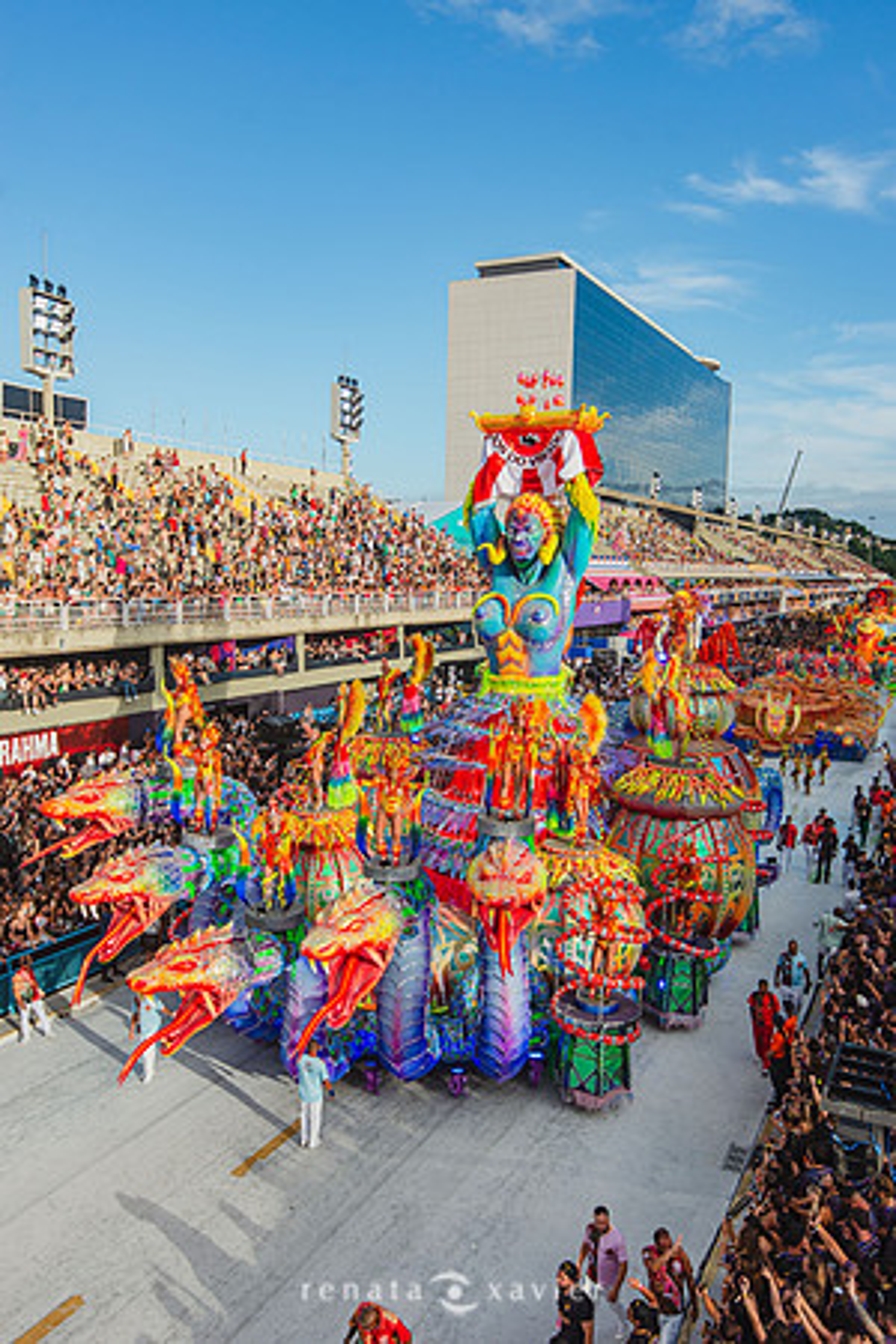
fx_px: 1045
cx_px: 448
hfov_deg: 46.4
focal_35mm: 28
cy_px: 672
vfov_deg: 65.5
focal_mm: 28
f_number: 4
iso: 200
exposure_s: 1/1000
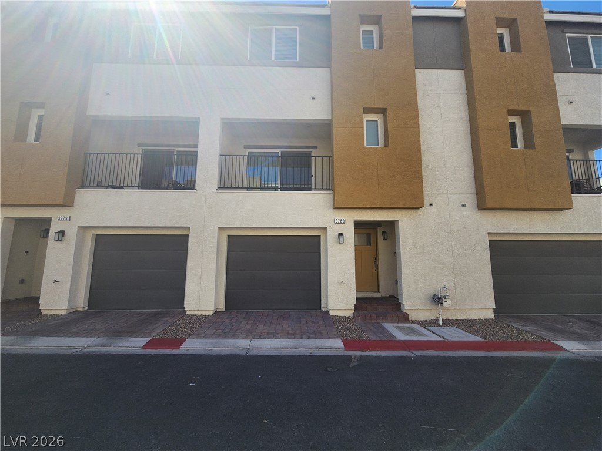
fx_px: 226
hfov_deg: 106.2
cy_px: 226
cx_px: 301
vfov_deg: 89.9
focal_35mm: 13
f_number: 2.2
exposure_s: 1/1406
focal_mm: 2.2
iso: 50
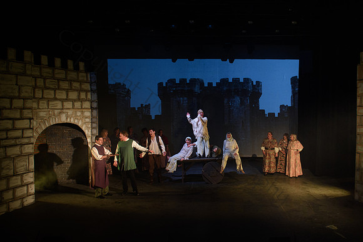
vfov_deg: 40.5
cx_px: 228
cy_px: 125
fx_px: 327
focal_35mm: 32
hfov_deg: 57.3
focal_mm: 24
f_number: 3.5
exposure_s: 1/60
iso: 1000
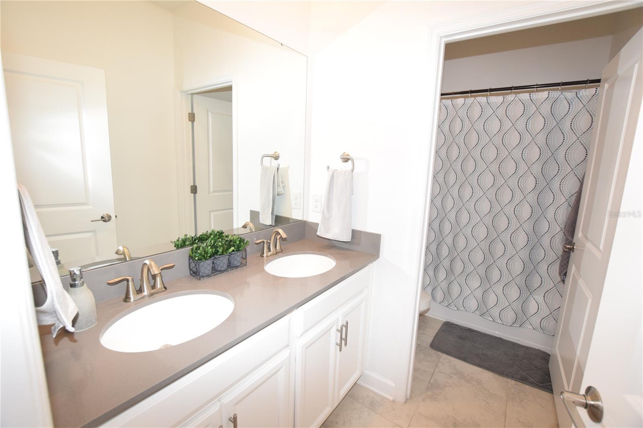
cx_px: 322
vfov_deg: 77.3
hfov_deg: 100.4
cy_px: 214
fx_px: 268
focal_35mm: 15
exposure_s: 1/100
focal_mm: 10
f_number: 5
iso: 800
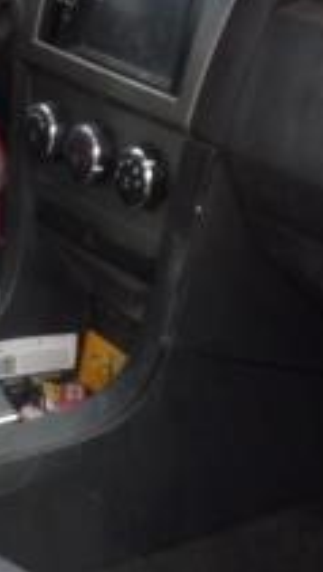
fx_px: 1504
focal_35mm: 99
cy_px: 390
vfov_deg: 21.5
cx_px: 103
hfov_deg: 12.2
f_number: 3.3
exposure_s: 1/34
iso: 92
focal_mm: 4.3
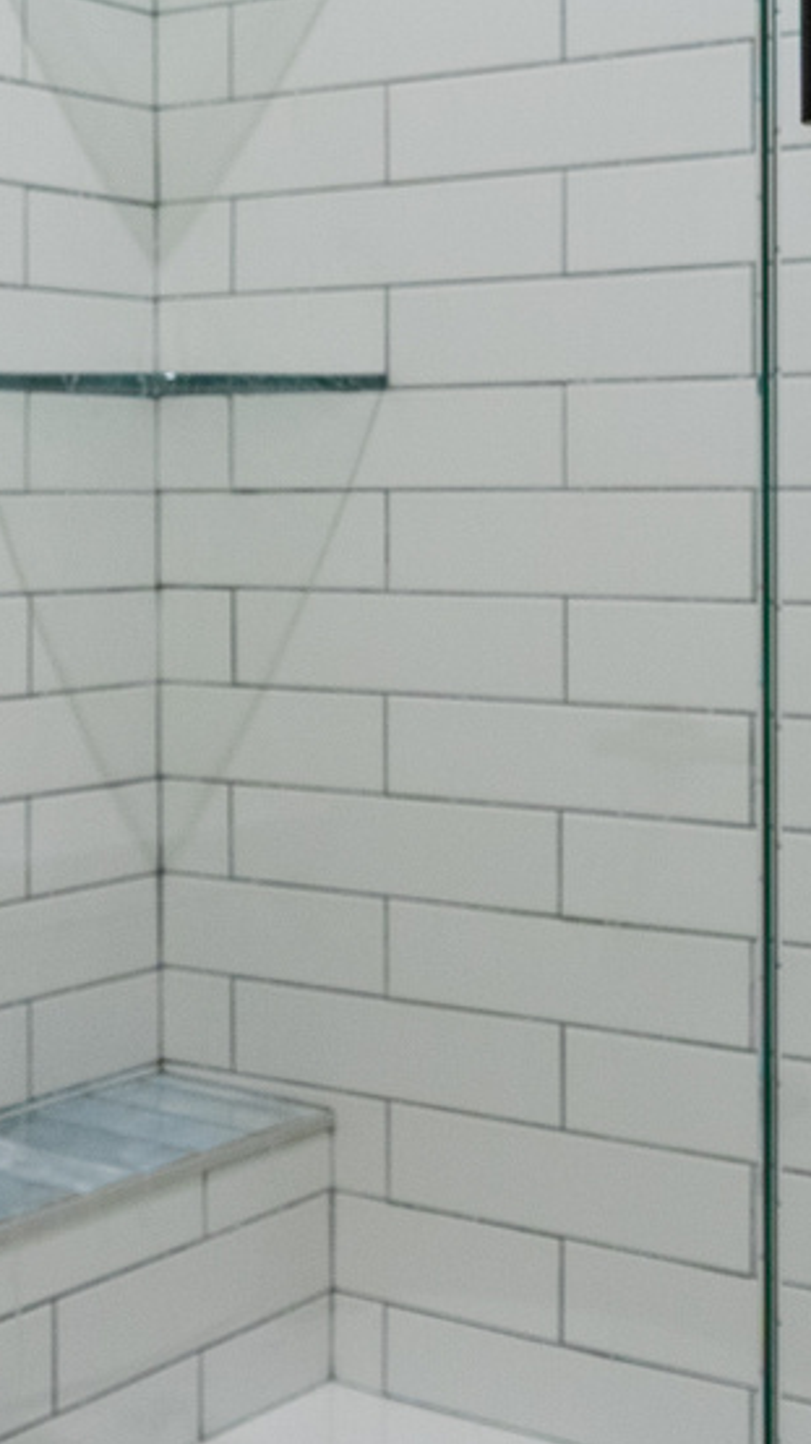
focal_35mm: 62
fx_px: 2374
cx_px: 420
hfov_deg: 19.4
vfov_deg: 33.6
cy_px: 502
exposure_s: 1/8
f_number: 9
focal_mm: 16
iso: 400
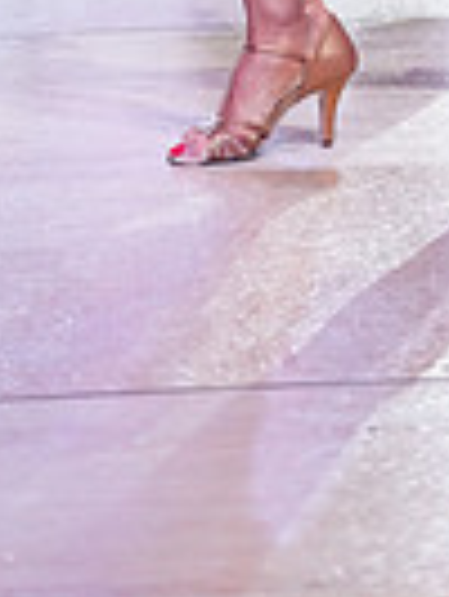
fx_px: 5733
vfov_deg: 5.8
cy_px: -691
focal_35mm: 332
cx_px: 451
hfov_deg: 4.5
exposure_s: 1/500
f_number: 2.8
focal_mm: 79
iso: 2000
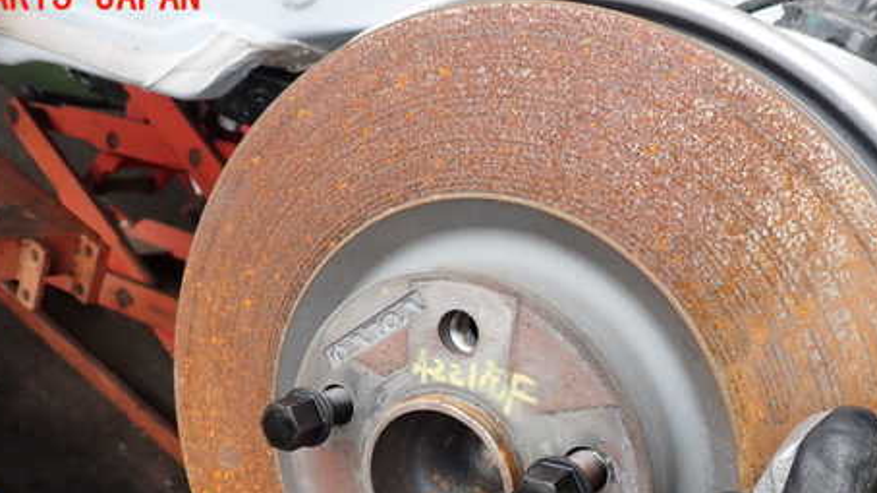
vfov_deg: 31.8
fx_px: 837
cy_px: 408
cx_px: 429
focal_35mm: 36
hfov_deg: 55.3
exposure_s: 1/80
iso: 100
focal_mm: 4.5
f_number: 2.8
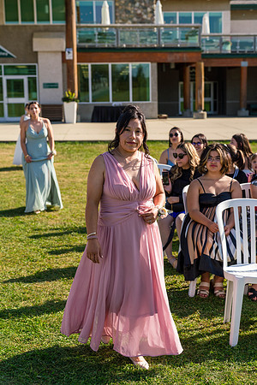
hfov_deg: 23.8
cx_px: 128
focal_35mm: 57
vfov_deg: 35.1
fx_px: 610
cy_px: 192
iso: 250
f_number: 4
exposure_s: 1/1250
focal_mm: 57
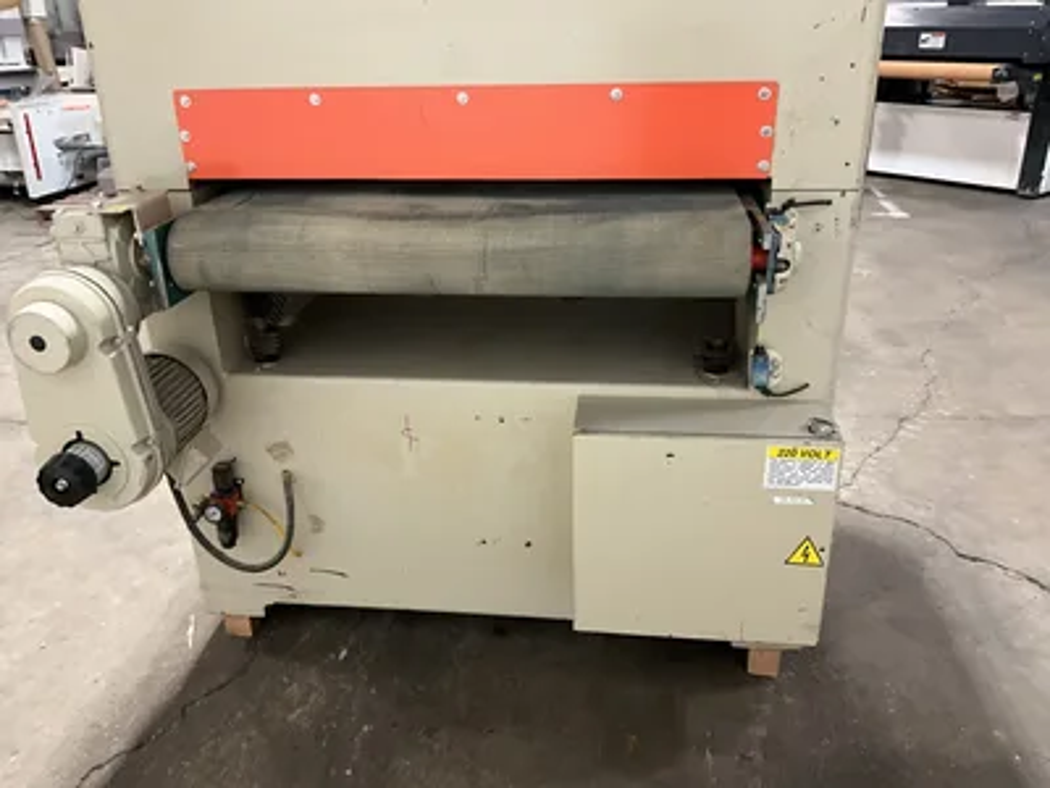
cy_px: 394
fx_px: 880
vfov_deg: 48.2
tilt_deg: -22.9
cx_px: 525
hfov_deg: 61.7
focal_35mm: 29
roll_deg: +1.9
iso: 320
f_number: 1.8
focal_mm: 3
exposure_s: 1/40
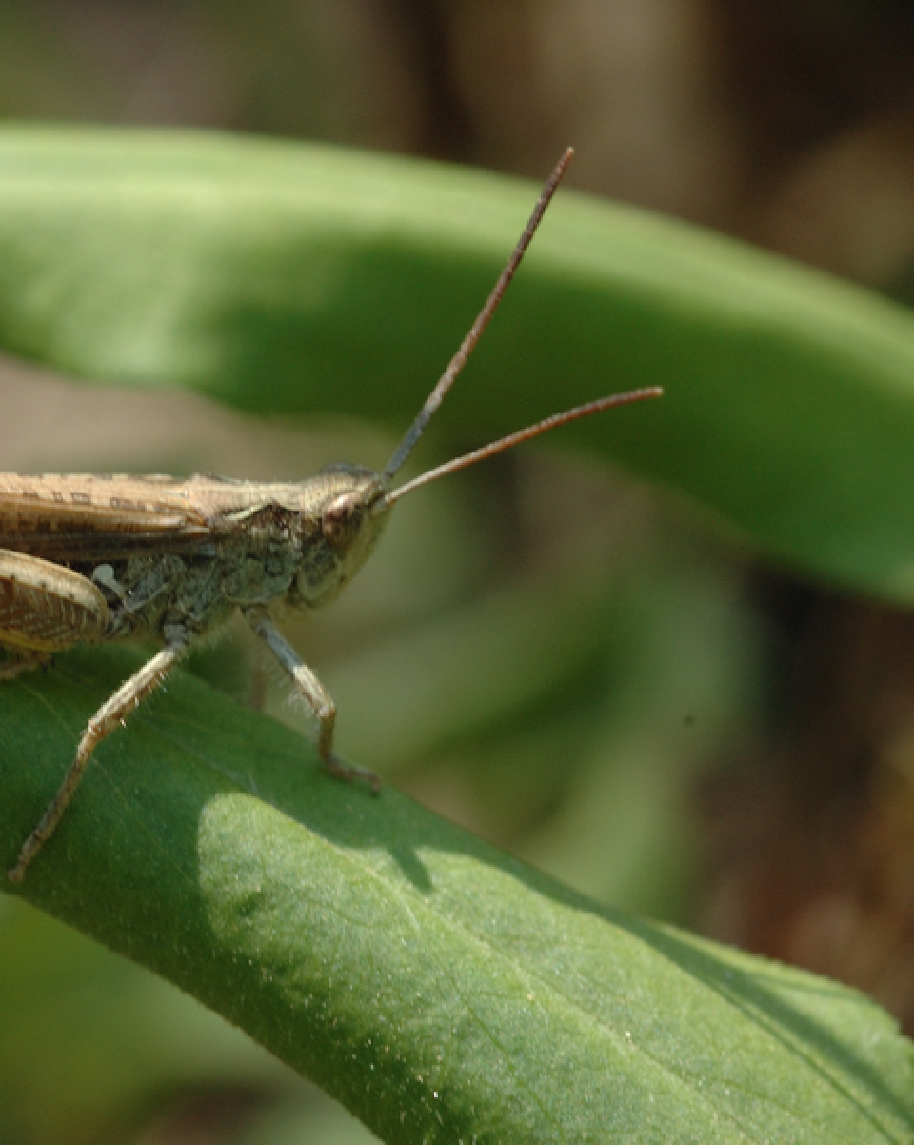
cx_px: 278
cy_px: 566
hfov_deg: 4.6
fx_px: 11441
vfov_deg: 5.7
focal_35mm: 338
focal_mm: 150
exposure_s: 1/125
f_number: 8
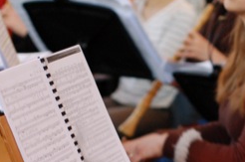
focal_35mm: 195
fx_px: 1324
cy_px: 172
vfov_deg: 7.0
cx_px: 269
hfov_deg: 10.4
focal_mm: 50
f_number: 3.2
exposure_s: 1/40
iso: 800
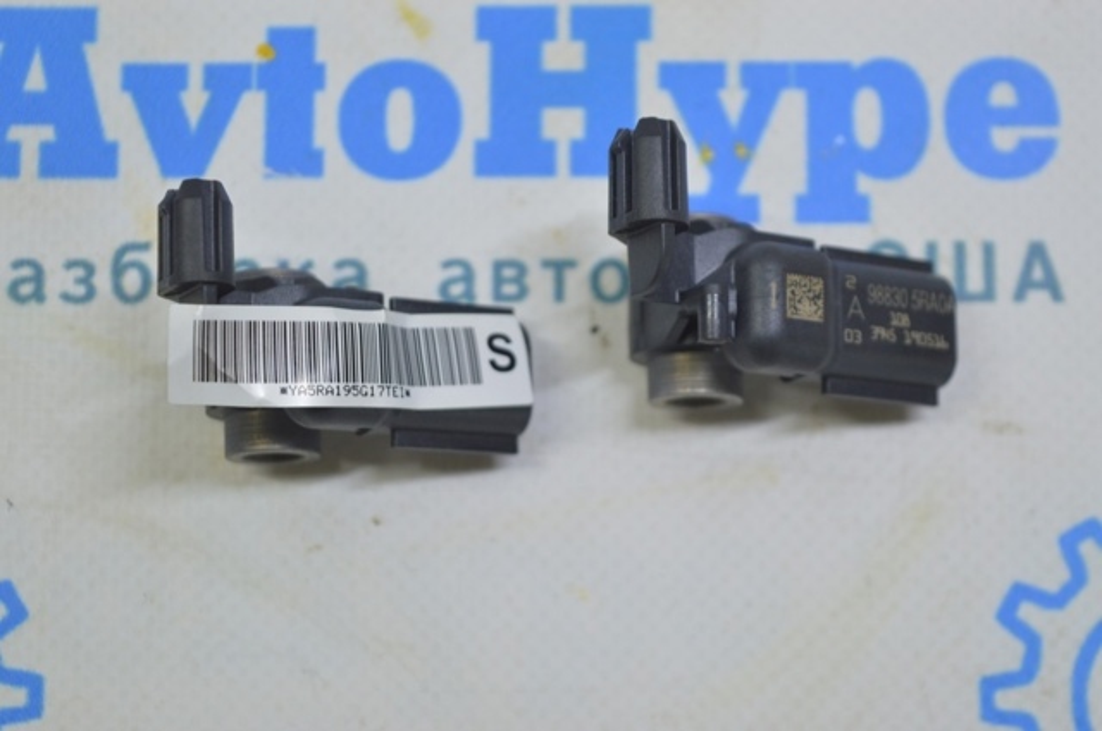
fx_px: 2522
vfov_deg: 16.5
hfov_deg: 24.6
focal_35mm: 82
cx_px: 551
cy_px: 366
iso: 400
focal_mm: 55
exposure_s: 1/25
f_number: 5.6
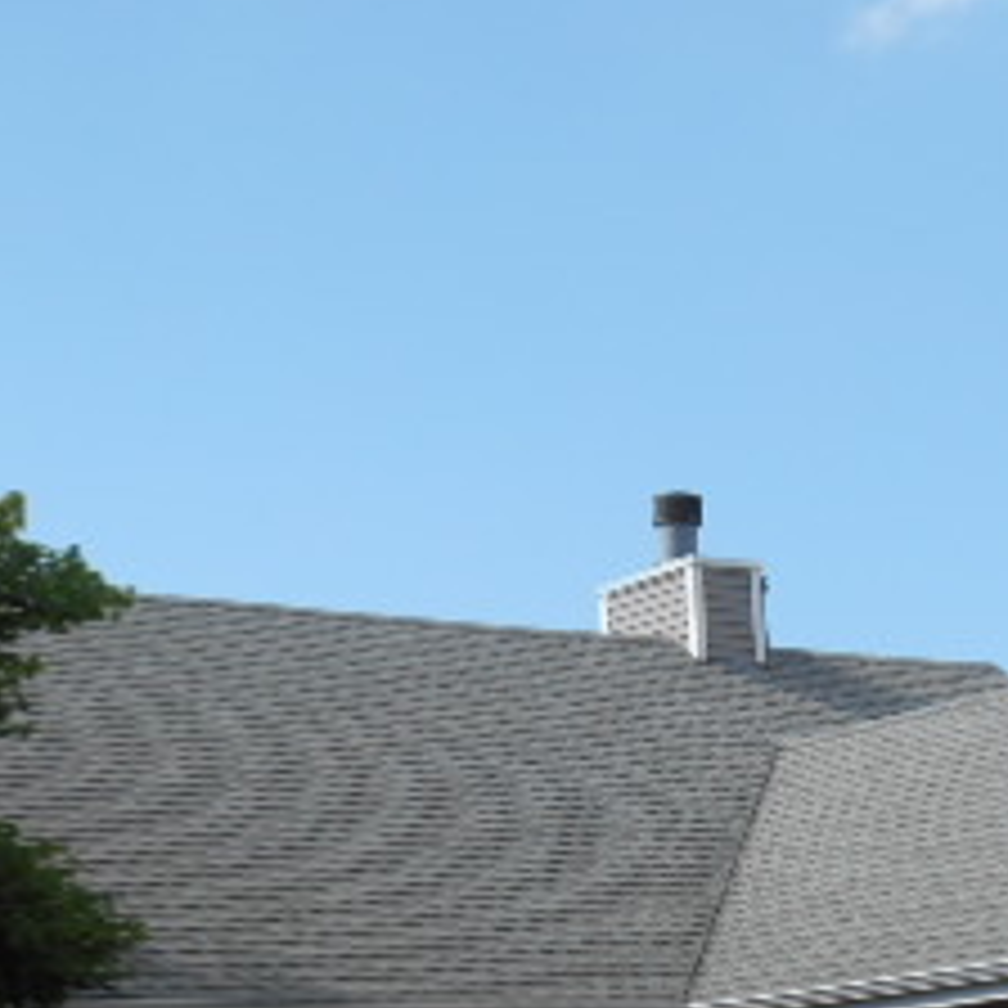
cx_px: 639
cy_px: 846
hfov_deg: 15.0
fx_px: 3822
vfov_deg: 14.9
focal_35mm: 116
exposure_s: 1/640
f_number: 4
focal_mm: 8.3
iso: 80
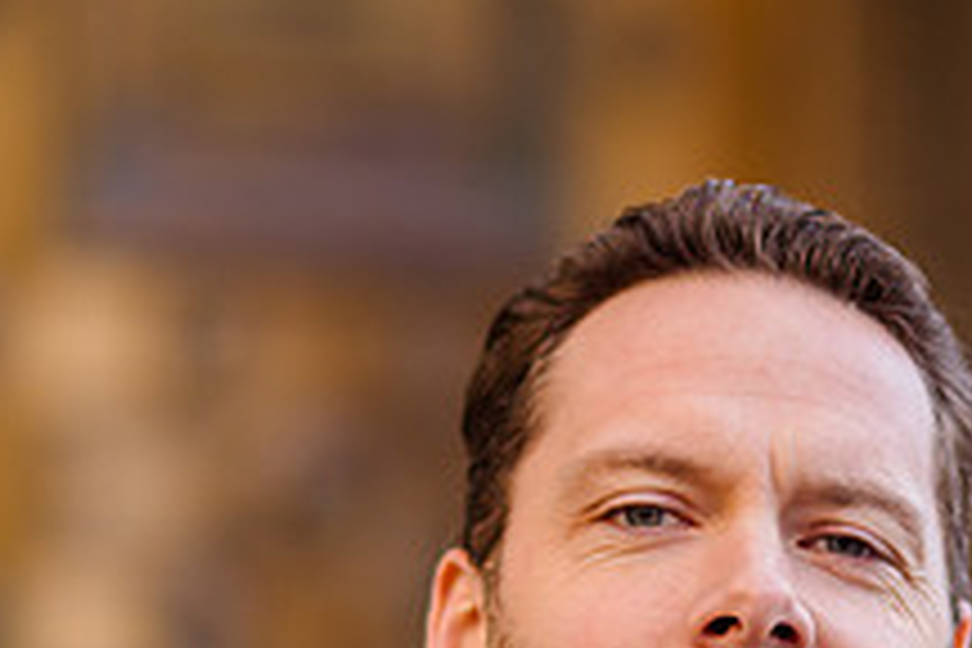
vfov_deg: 4.4
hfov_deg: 6.6
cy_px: 731
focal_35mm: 311
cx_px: 514
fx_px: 8396
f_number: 2
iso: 320
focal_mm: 105
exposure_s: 1/800
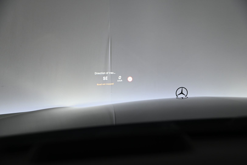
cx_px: 124
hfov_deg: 42.8
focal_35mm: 46
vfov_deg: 29.2
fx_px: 315
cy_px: 82
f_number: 4
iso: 1000
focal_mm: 46
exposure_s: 1/160
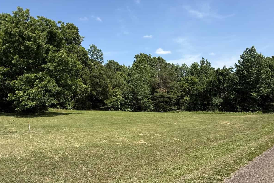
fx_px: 190
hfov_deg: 71.5
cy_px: 120
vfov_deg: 50.4
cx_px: 141
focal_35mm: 25
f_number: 2.2
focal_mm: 2.2
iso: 50
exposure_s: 1/1368
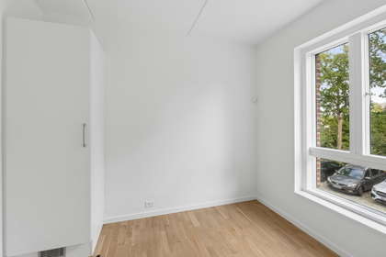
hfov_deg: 100.4
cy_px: 128
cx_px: 193
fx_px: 161
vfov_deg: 77.3
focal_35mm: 15
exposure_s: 1/40
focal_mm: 10
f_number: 8
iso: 200
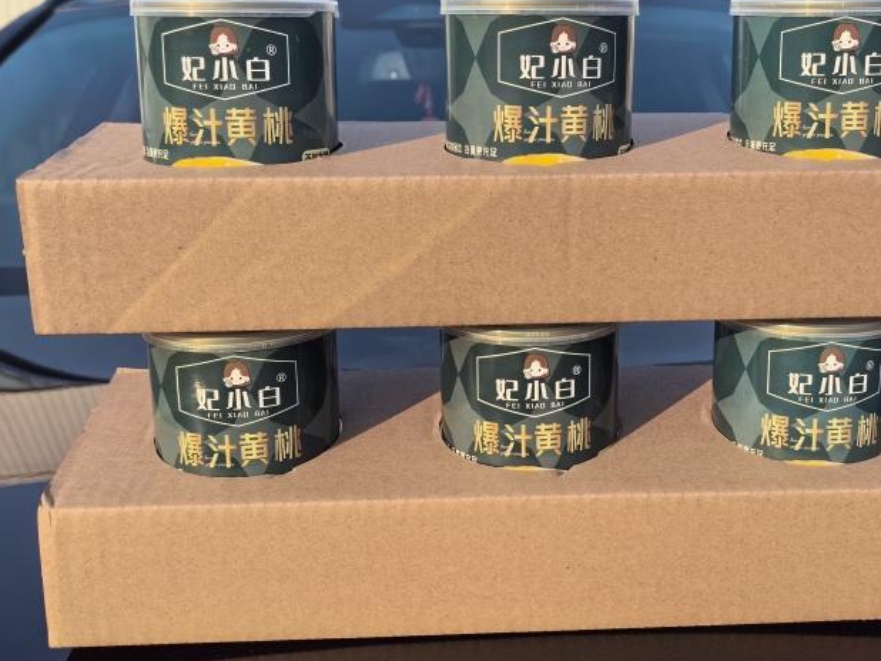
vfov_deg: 32.9
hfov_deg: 42.7
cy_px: 303
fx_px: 1120
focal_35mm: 44
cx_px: 527
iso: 50
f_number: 2
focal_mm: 5.72
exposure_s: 1/1272
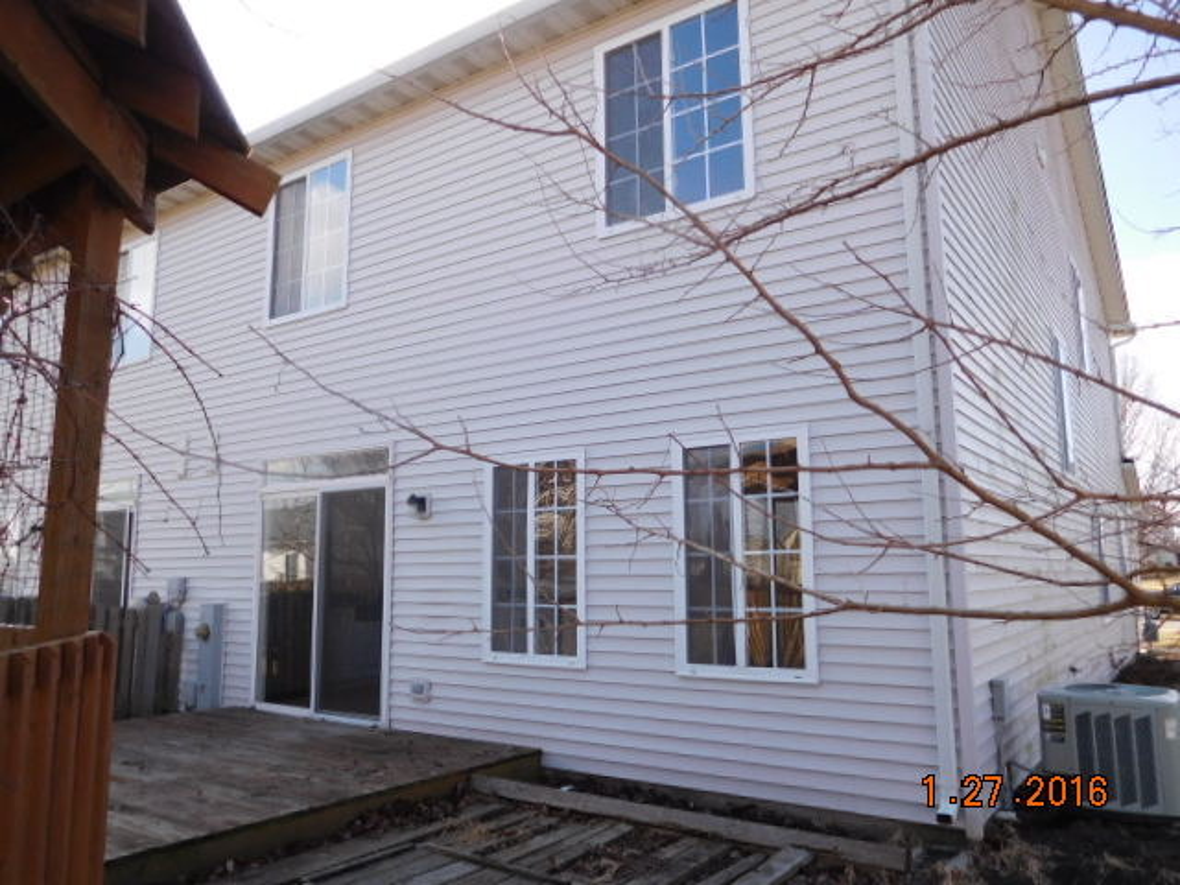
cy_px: 442
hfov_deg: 69.4
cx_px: 590
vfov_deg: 54.9
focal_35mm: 25
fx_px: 852
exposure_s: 1/500
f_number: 3.4
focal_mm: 4.5
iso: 125
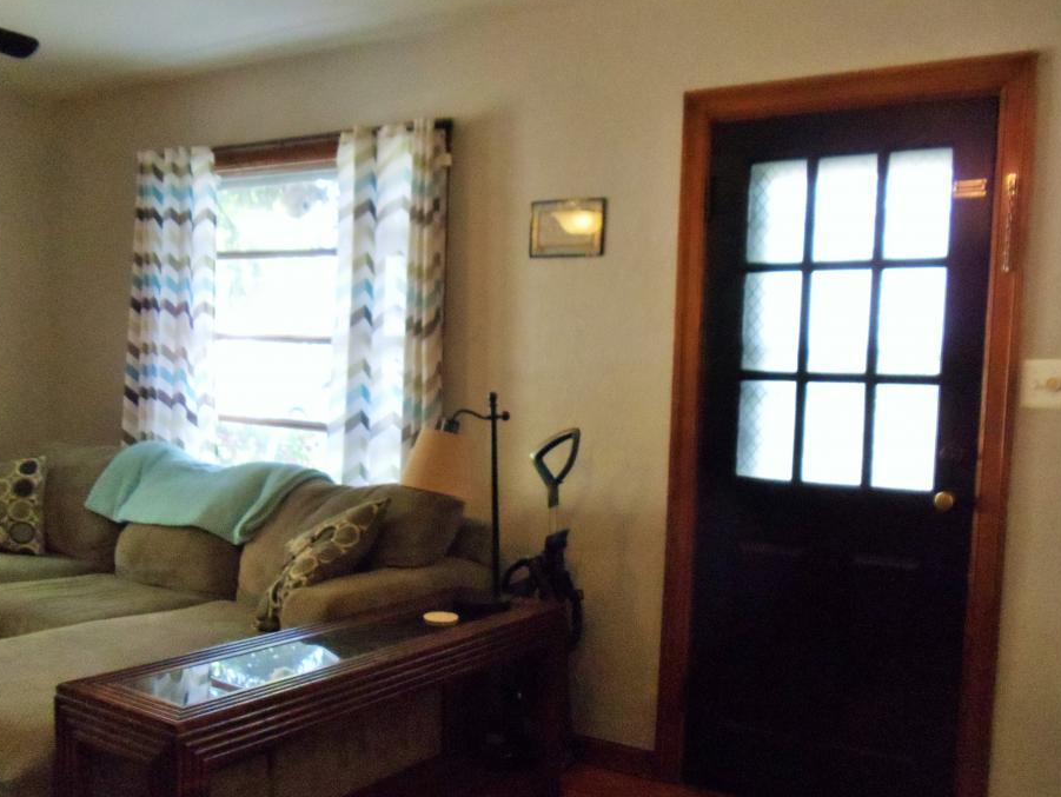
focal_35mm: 50
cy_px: 440
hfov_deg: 38.2
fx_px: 1534
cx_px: 510
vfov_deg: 29.1
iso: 800
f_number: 3.5
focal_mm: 6
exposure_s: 1/100
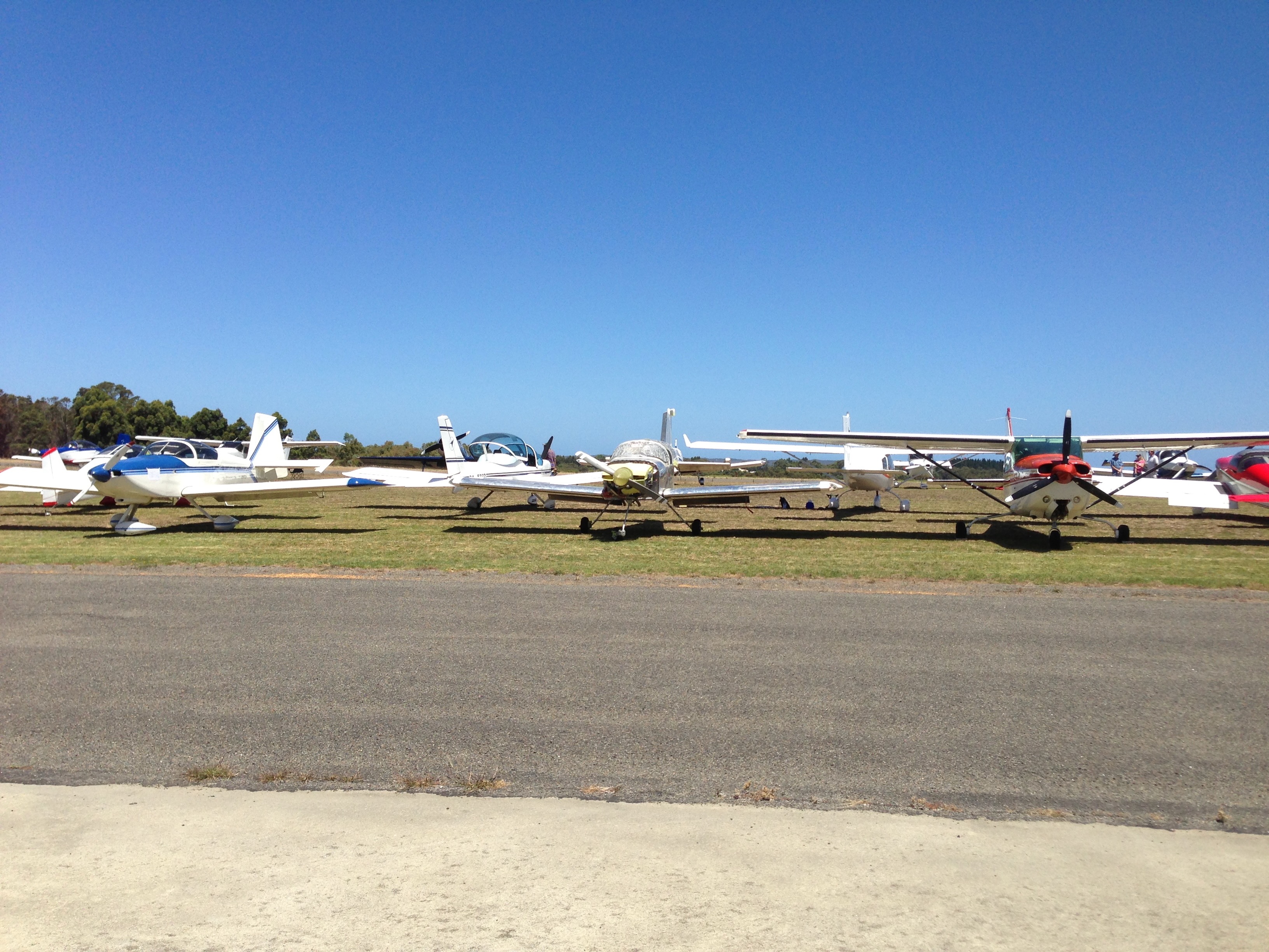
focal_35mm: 33
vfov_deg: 42.9
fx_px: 1210
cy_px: 476
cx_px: 634
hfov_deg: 55.4
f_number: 2.4
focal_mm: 4.13
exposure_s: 1/2008
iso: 50
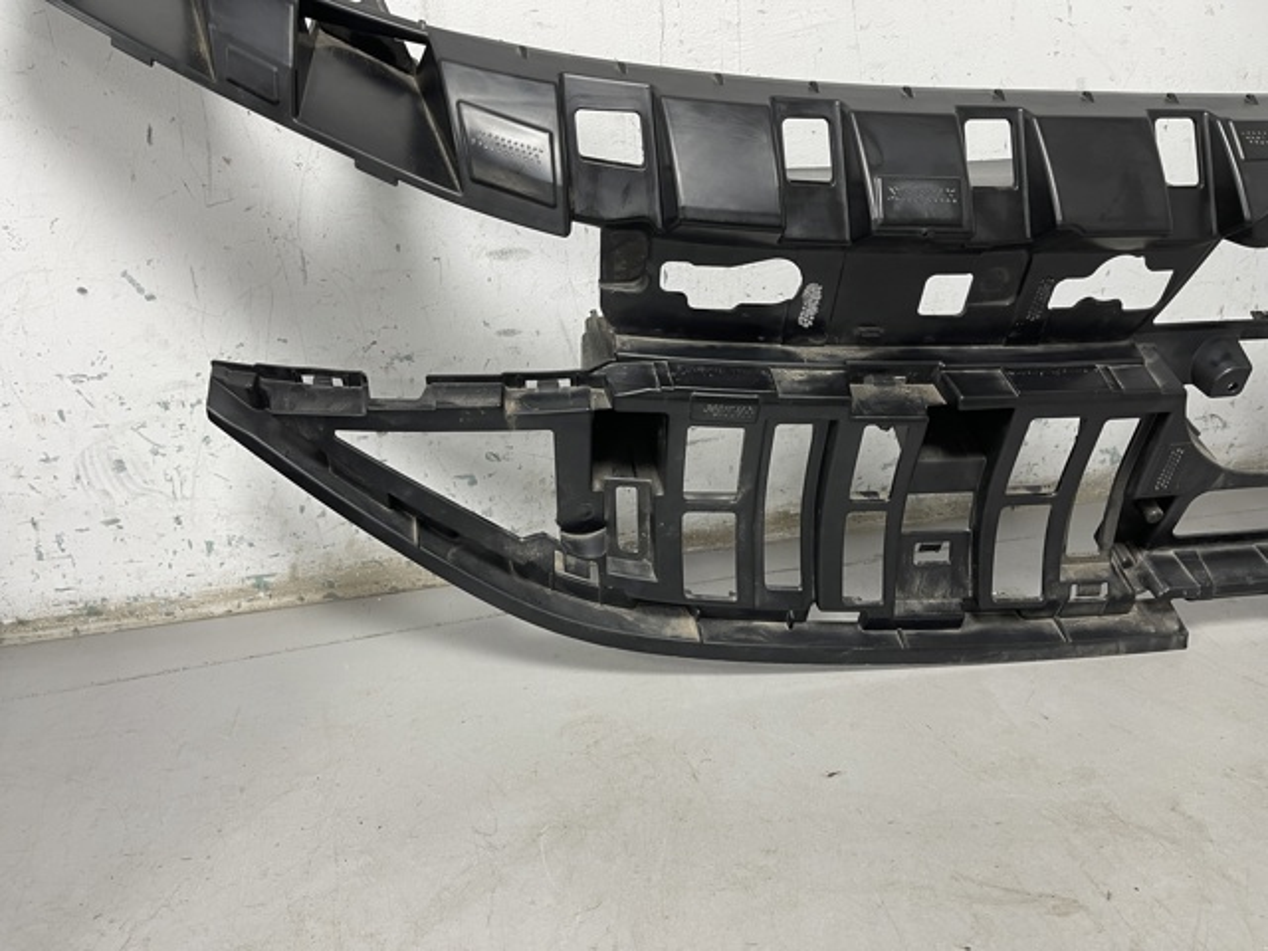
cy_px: 476
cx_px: 634
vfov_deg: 54.9
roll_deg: +1.8
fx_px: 916
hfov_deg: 69.4
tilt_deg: -20.5
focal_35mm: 25
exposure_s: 1/50
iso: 80
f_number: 1.6
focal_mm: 5.1
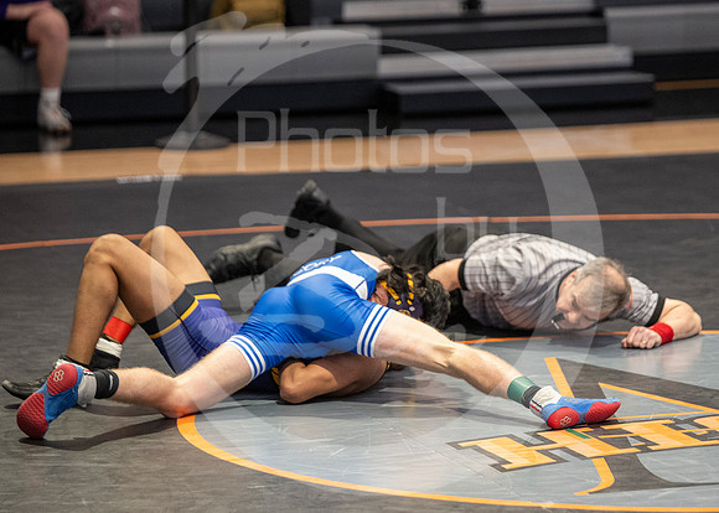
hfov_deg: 9.9
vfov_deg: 7.1
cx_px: 411
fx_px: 4164
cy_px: 313
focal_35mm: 204
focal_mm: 135
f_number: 2.8
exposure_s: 1/1000
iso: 3200
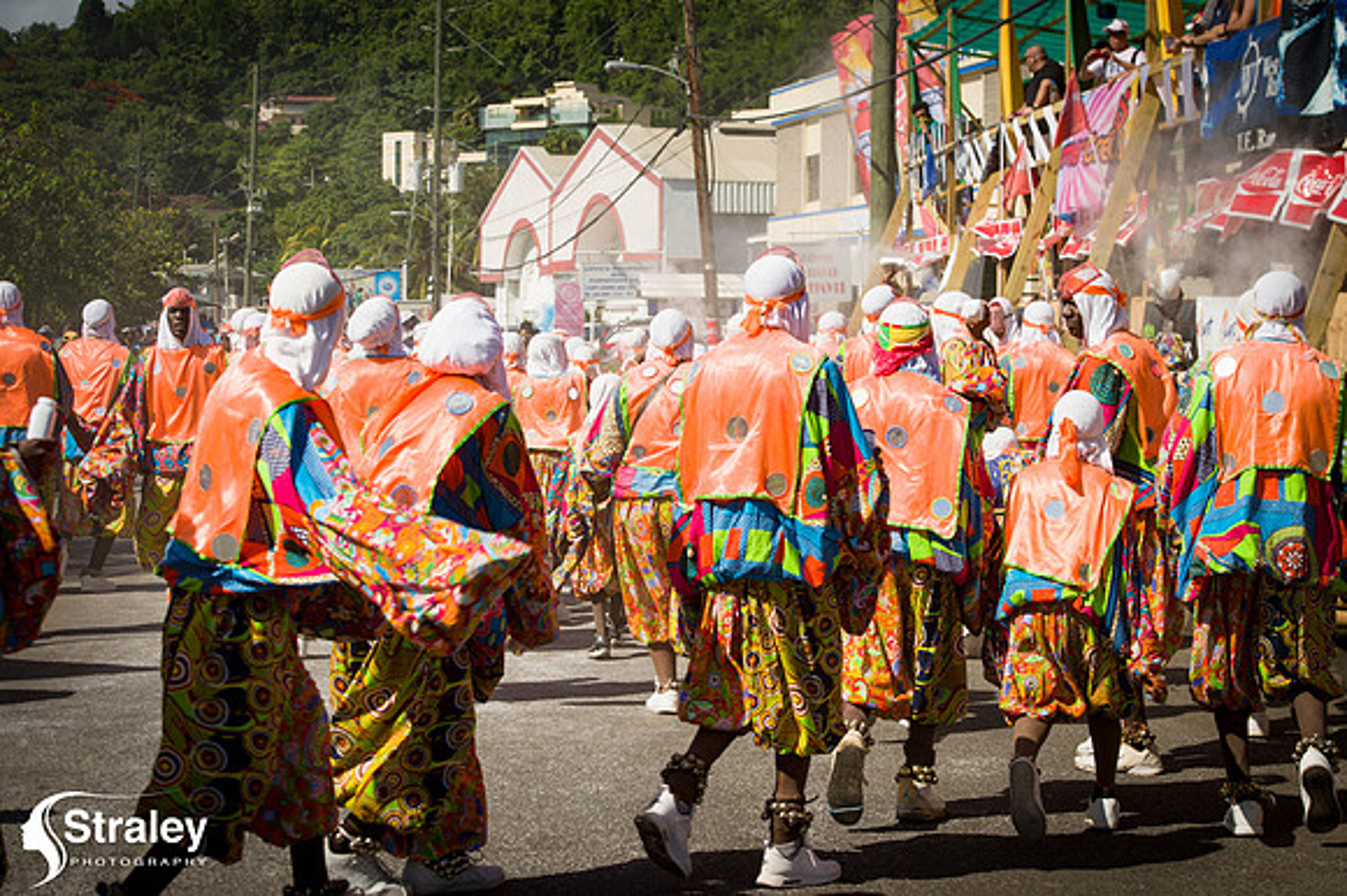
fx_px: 2618
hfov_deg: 28.9
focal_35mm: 70
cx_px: 674
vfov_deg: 19.4
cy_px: 448
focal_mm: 70
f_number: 9
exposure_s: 1/320
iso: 100
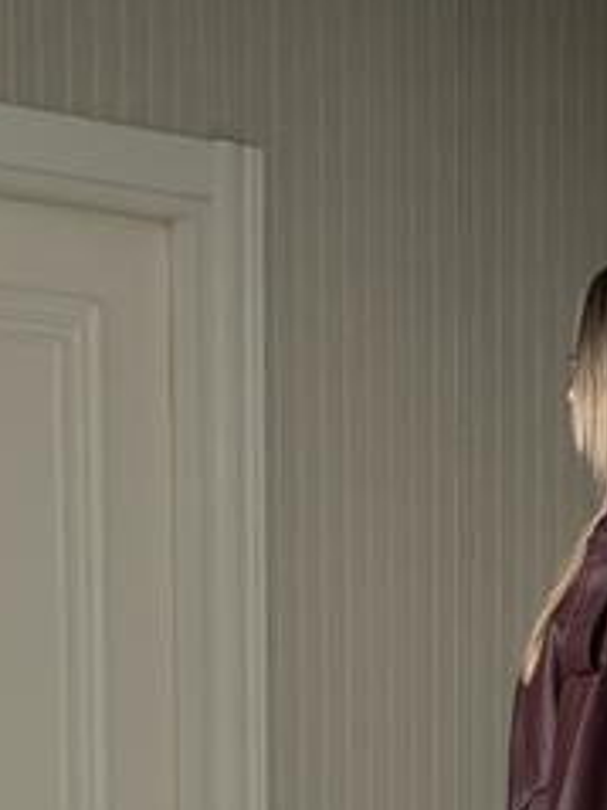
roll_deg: -0.7
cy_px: 866
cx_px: 532
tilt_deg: -4.2
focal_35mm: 107
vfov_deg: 17.8
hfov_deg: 13.7
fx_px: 2504
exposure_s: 1/40
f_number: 1.78
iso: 800
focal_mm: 6.86
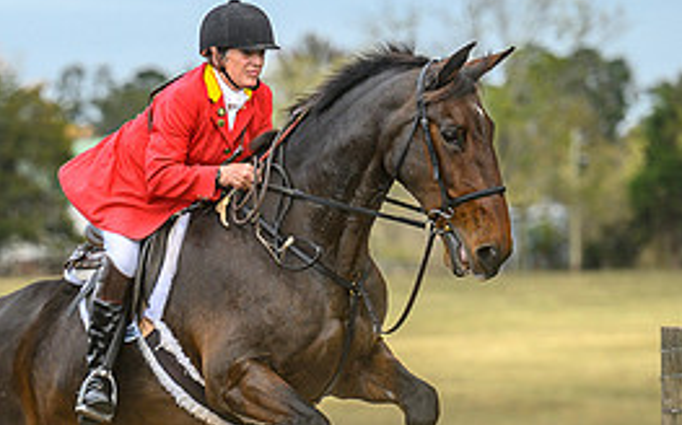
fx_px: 6371
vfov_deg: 3.8
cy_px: 361
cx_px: 42
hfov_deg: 6.1
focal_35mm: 343
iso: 400
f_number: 3.5
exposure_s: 1/1000
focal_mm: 145
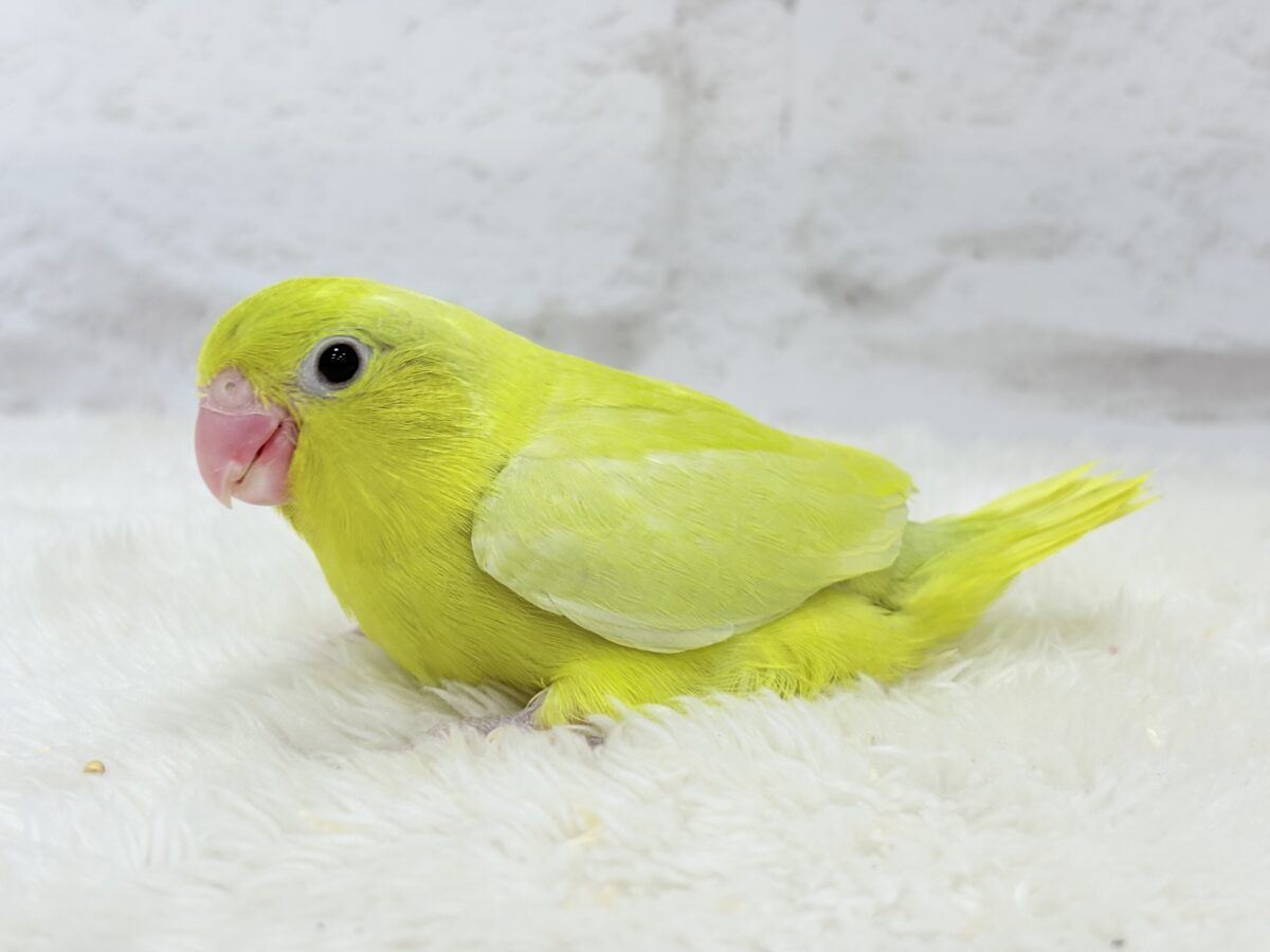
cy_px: 476
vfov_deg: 28.0
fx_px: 1908
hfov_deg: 36.8
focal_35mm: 52
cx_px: 635
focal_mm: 5.96
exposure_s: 1/50
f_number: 1.6
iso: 25
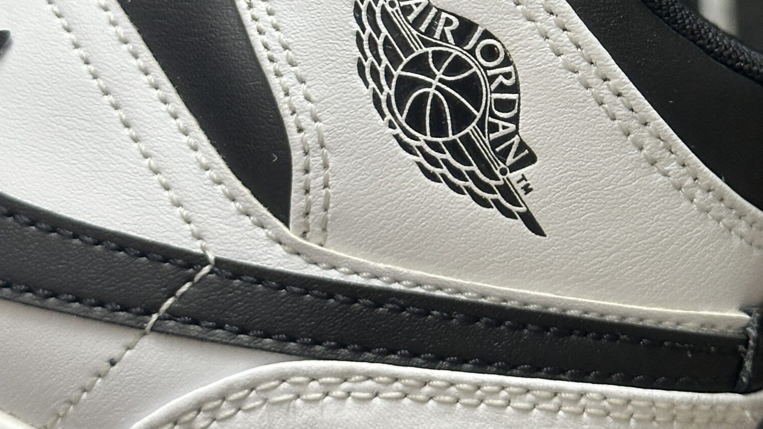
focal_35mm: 89
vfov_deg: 13.5
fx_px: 1801
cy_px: 30
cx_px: 481
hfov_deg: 23.9
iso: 250
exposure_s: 1/51
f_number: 1.78
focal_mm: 6.86
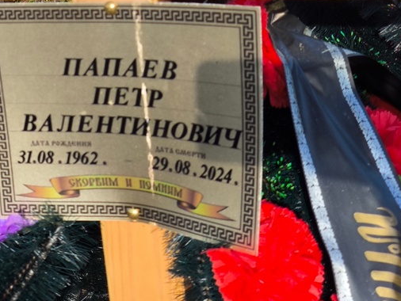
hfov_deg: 24.6
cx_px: 139
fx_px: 916
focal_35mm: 79
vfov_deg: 18.6
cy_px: 76
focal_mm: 4.71
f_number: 1.7
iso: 50
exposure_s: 1/791
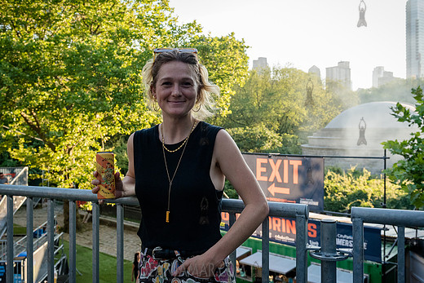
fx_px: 436
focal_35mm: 37
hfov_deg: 51.9
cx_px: 204
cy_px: 131
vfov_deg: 35.9
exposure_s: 1/1000
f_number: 5.6
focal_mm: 32
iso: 2000
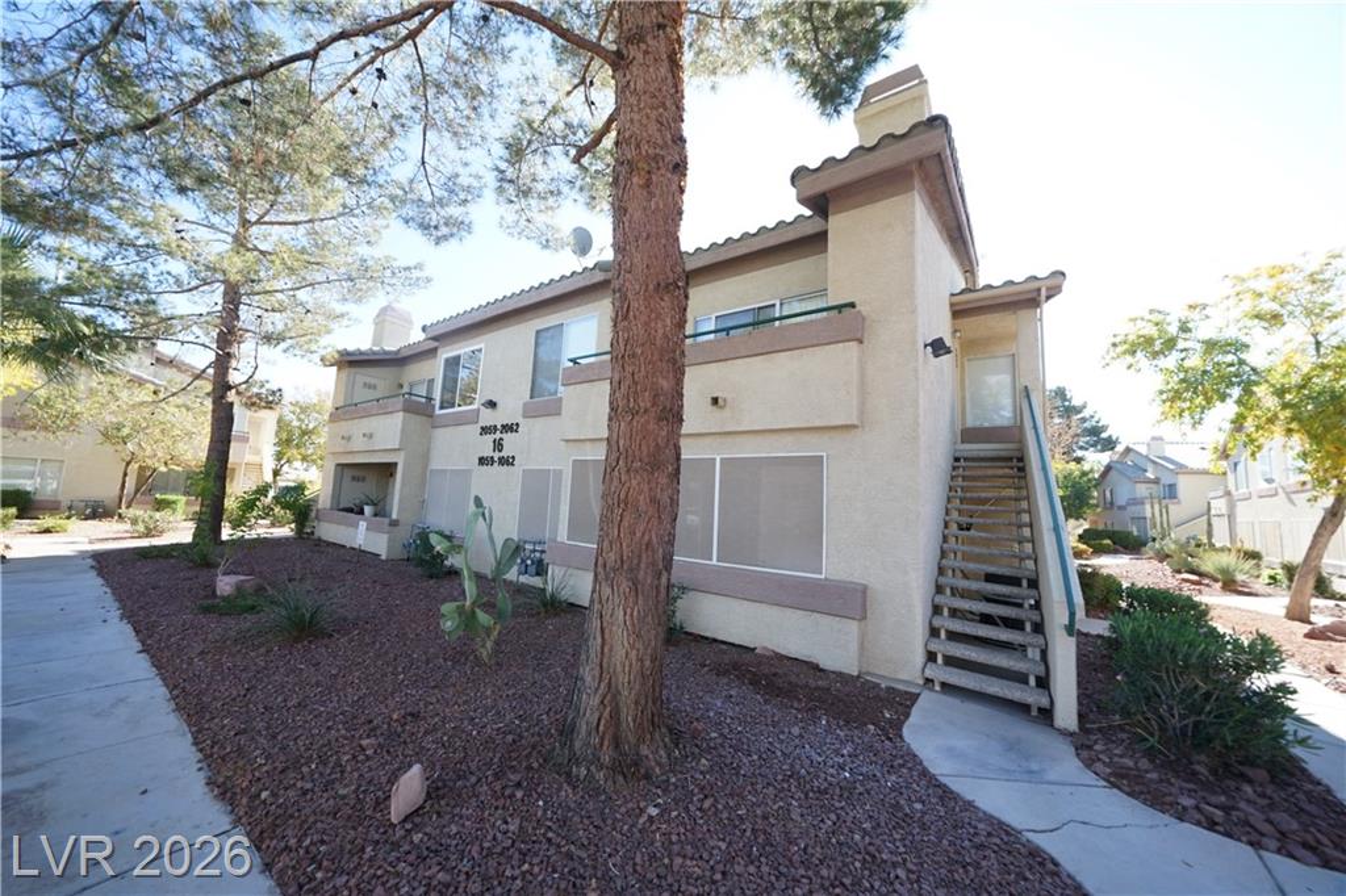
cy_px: 448
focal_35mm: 12
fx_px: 448
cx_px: 673
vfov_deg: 90.0
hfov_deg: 112.6
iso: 640
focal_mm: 12
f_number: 9
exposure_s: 1/200
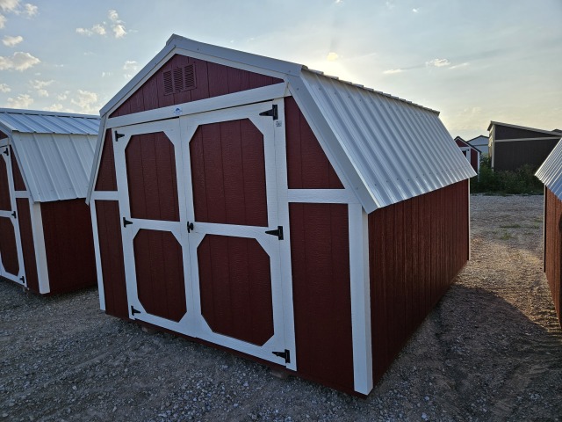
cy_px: 211
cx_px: 281
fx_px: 373
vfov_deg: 58.9
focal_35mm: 23
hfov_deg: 73.9
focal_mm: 5.4
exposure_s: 1/1854
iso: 25
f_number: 1.8
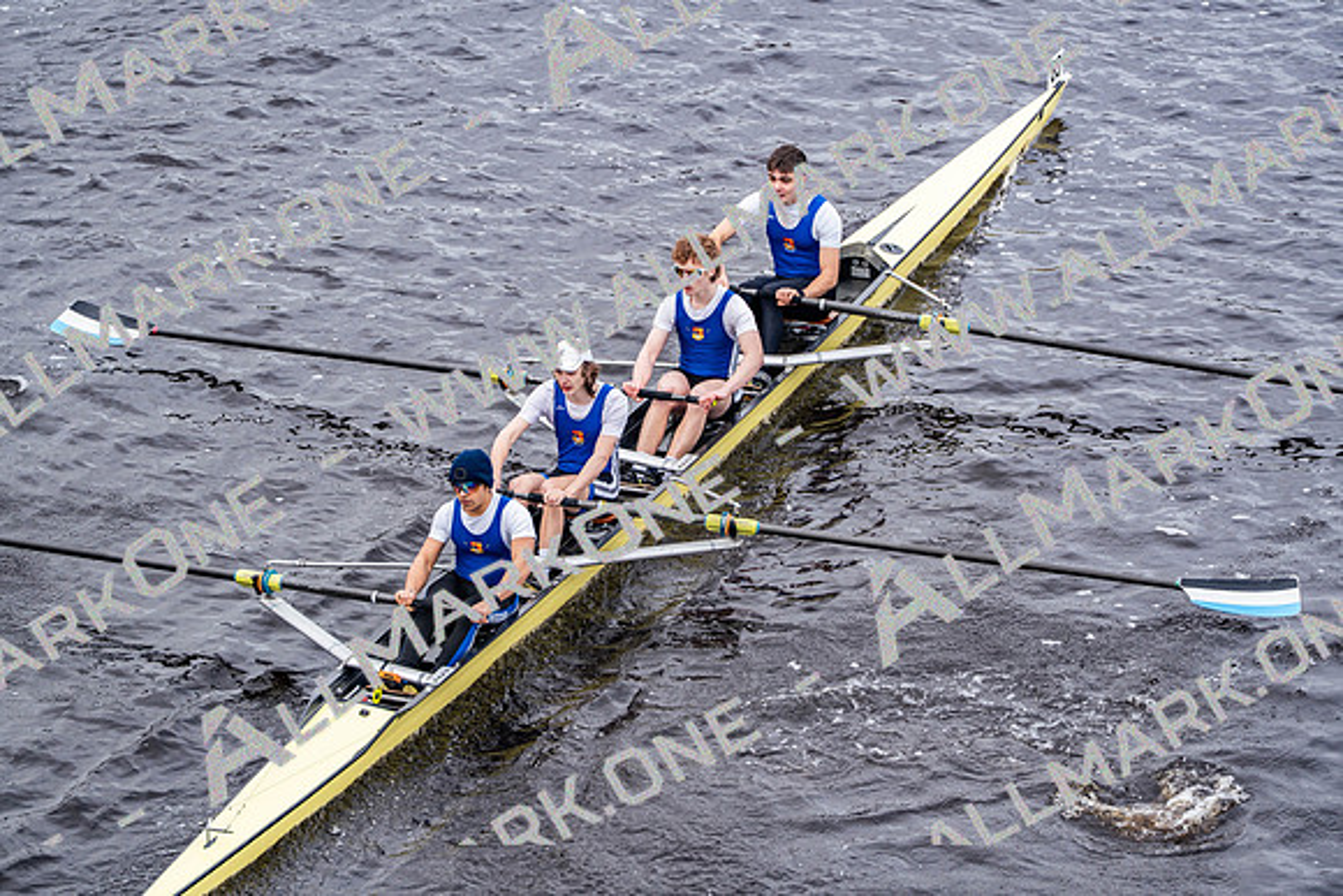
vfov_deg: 6.9
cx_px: 672
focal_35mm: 200
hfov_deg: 10.3
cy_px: 448
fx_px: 7463
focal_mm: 200
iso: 320
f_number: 2.8
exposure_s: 1/2000
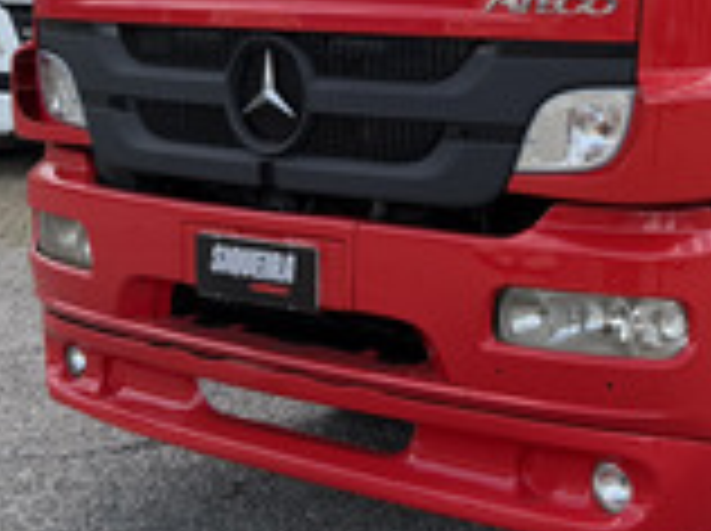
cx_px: 684
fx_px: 1559
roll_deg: +0.2
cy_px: -106
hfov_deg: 24.7
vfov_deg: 18.3
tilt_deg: +2.0
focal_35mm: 76
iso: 100
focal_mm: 6.76
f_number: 1.78
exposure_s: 1/1410
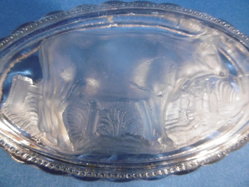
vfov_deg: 56.8
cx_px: 124
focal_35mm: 24
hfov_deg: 71.6
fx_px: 173
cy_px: 94
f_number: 3.1
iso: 400
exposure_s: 1/13
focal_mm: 4.3
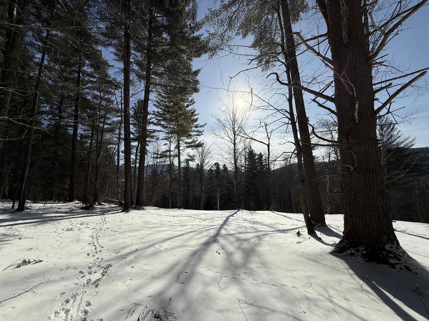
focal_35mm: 14
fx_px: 174
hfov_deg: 102.1
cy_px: 160
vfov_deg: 85.7
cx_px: 214
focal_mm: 2.22
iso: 50
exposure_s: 1/6173
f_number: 2.2
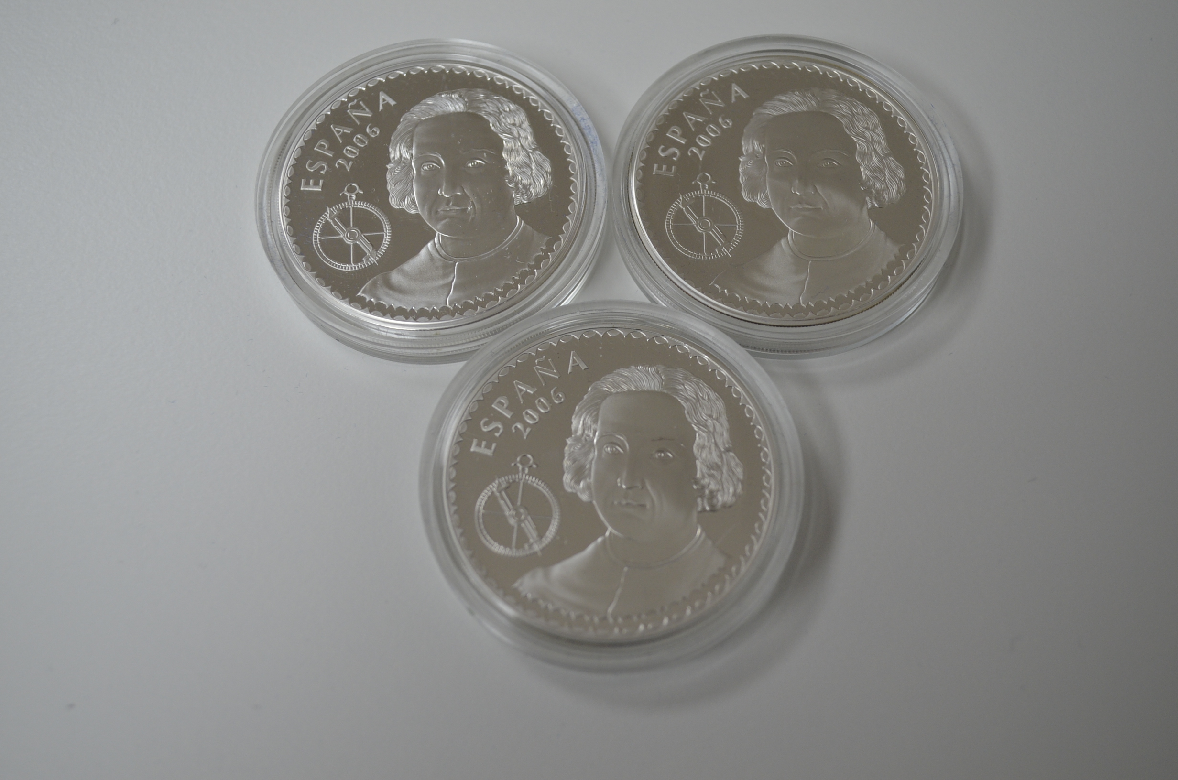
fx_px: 1420
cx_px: 589
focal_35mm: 44
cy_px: 390
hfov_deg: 45.0
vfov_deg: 30.7
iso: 400
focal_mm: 29
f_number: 5
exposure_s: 1/100
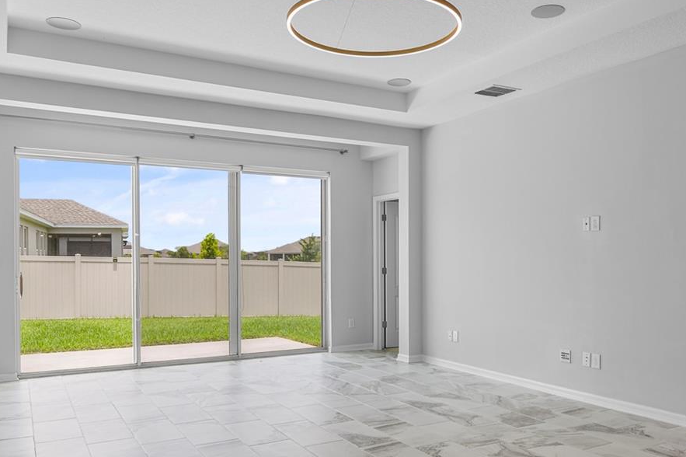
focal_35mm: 29
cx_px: 387
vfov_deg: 44.9
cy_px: 243
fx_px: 552
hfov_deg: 63.4
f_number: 8
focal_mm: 11
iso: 100
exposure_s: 1/10
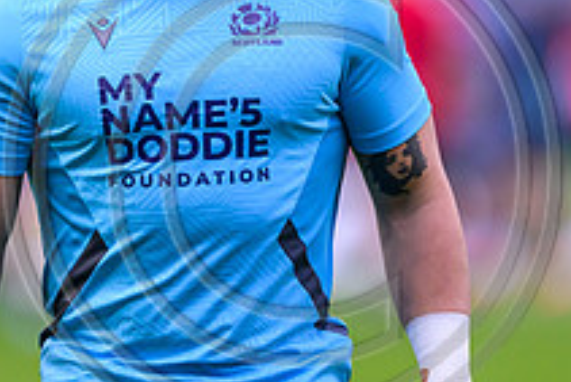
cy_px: 169
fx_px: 24442
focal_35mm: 1540
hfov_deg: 1.3
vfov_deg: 0.9
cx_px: 281
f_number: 4
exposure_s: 1/1000
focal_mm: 560
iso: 2000
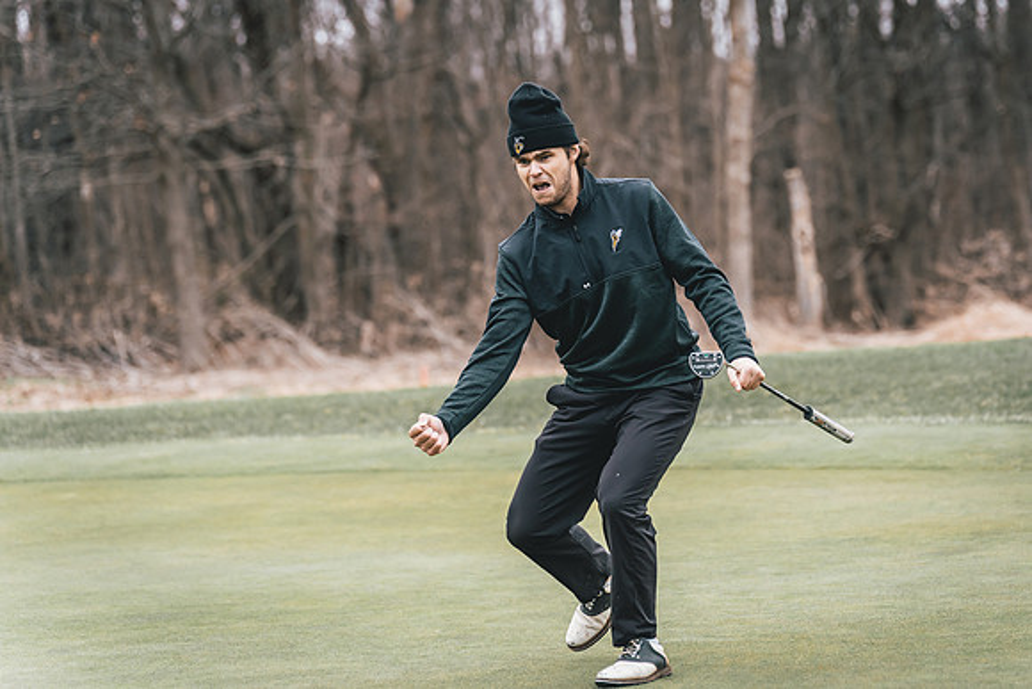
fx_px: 3625
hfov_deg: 16.2
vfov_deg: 10.8
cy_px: 289
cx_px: 606
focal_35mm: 126
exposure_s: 1/4000
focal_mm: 106
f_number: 2.8
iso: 640
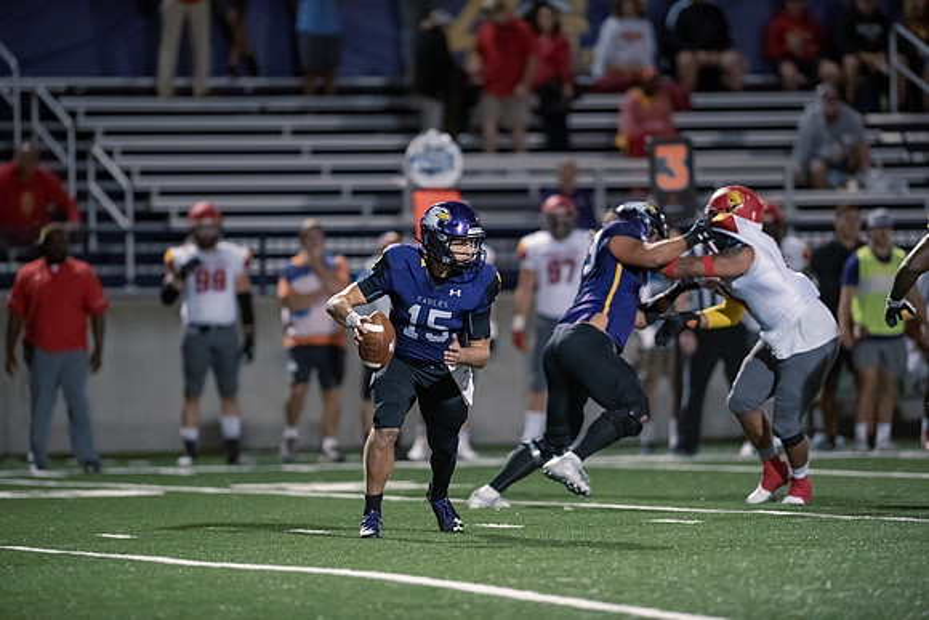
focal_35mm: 300
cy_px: 310
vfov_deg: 4.6
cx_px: 464
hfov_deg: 6.9
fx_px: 7743
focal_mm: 300
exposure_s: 1/640
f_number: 2.8
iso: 6400
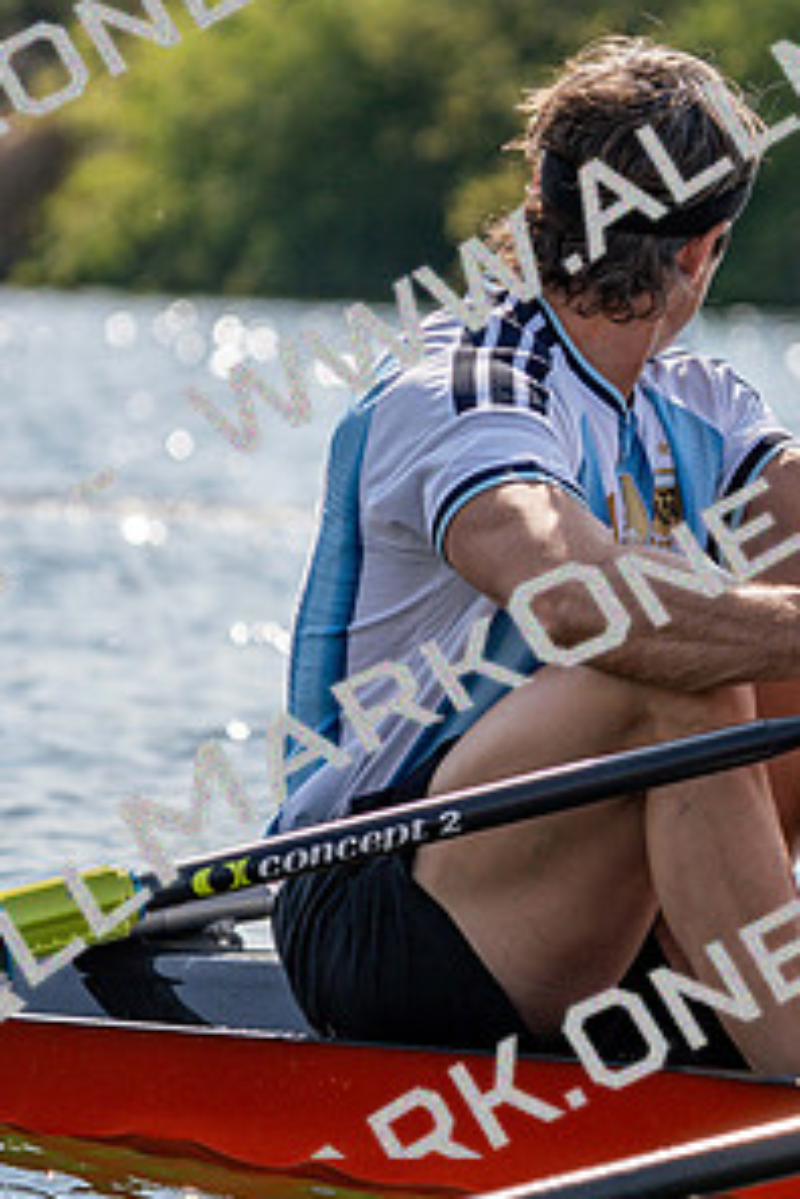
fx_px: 13032
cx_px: 683
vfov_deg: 5.3
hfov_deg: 3.5
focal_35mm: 391
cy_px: 466
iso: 200
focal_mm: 200
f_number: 5.6
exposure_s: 1/1600
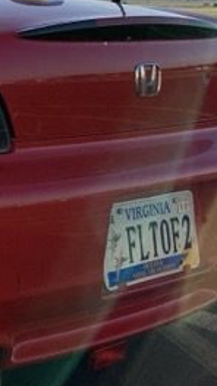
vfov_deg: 24.1
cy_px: 43
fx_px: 879
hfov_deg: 12.0
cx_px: -257
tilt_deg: -3.4
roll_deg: -1.9
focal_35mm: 86
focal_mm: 4.25
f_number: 1.8
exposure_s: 1/1111
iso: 25
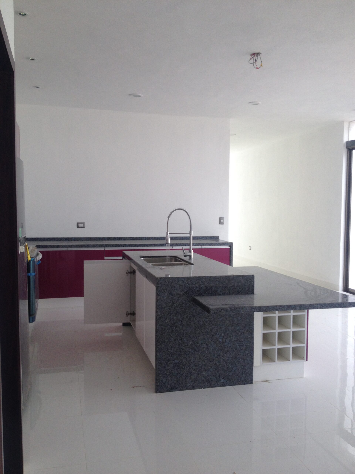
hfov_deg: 40.7
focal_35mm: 35
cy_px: 237
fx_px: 479
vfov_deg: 52.6
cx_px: 178
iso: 50
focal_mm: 4.28
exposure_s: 1/120
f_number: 2.4
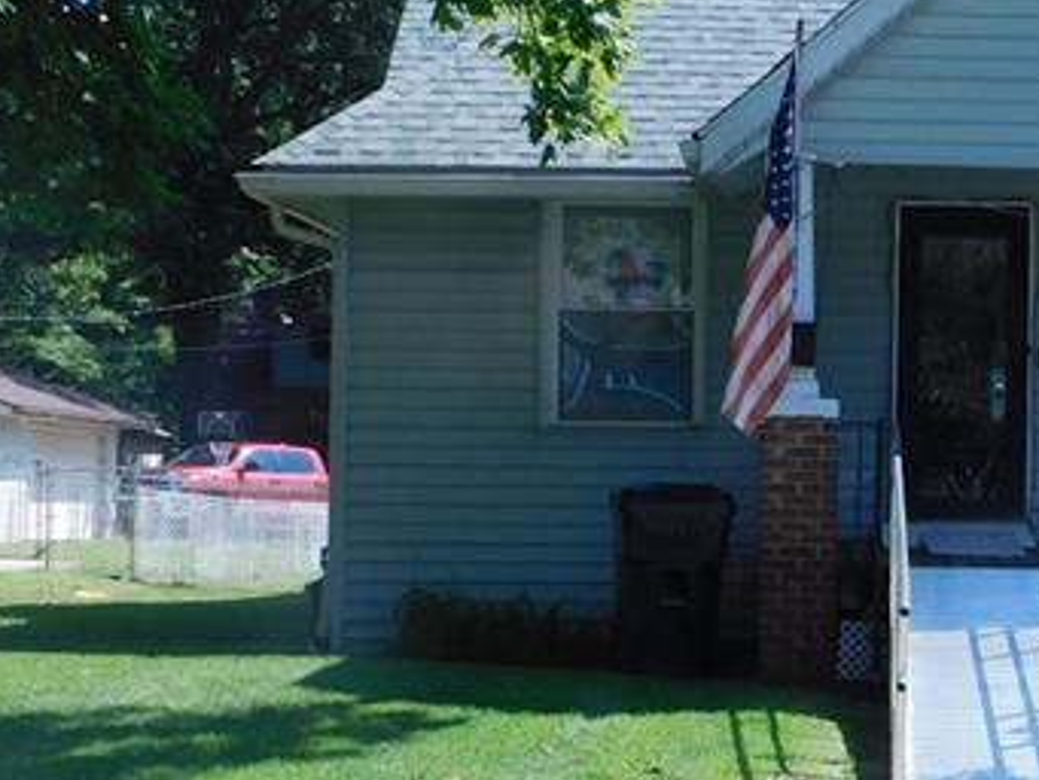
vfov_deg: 16.4
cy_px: 463
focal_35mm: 90
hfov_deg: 21.2
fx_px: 2702
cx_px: 963
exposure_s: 1/640
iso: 125
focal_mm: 5.4
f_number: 3.5
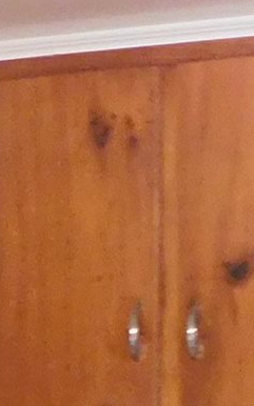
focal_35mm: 194
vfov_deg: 10.2
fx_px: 2150
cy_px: 752
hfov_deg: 6.7
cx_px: 255
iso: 450
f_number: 3
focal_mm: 4
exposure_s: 1/8
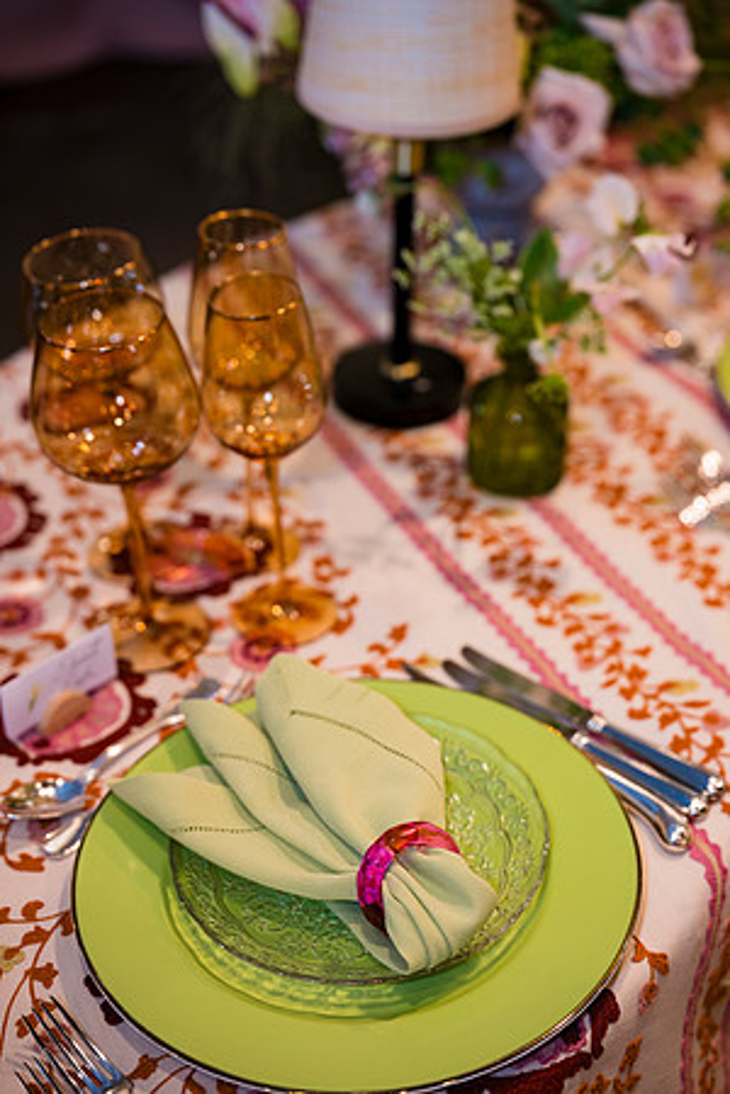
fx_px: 1673
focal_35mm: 55
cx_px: 365
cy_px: 547
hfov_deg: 24.6
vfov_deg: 36.2
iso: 320
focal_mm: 55
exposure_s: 1/125
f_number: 2.2
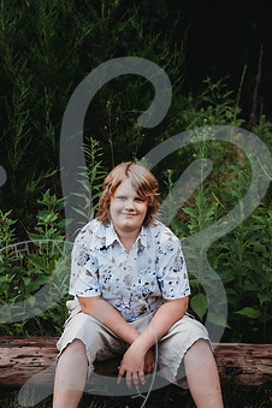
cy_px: 260
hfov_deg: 18.6
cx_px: 100
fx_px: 827
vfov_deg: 27.6
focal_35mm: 73
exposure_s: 1/400
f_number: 2.8
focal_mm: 55
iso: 160
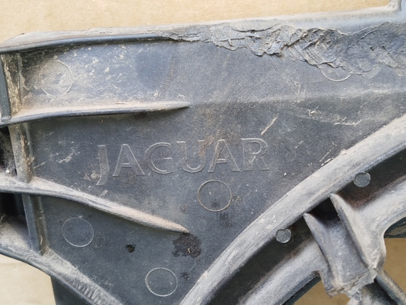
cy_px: 157
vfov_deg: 29.1
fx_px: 587
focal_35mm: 50
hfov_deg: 38.2
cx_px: 211
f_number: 1.7
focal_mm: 5.31
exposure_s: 1/50
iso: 100
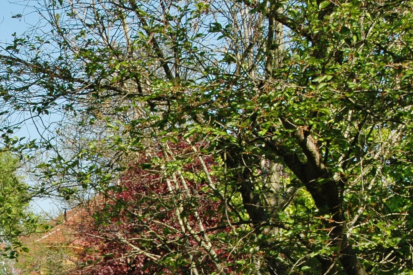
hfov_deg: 15.5
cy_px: 328
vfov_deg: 10.5
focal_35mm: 128
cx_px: -55
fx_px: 1468
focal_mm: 34
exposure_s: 1/320
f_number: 9
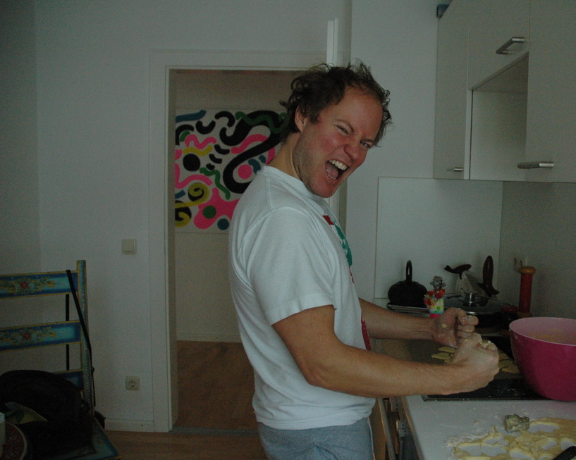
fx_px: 528
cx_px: 344
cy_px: 226
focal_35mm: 31
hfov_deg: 56.8
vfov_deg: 47.1
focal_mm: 18
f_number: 3.5
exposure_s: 1/25
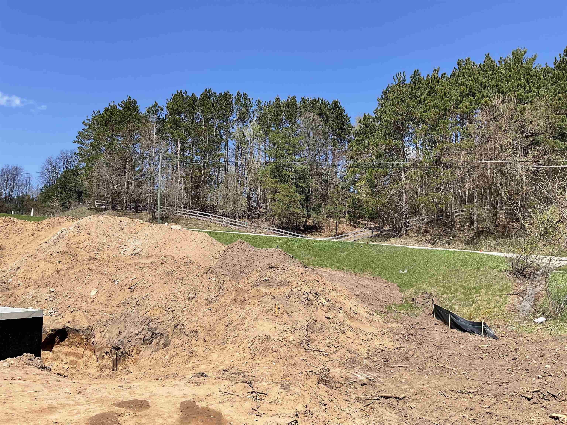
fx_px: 475
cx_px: 284
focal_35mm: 29
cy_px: 212
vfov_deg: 48.2
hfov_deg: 61.7
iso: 16
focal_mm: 3
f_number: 1.8
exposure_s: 1/1786
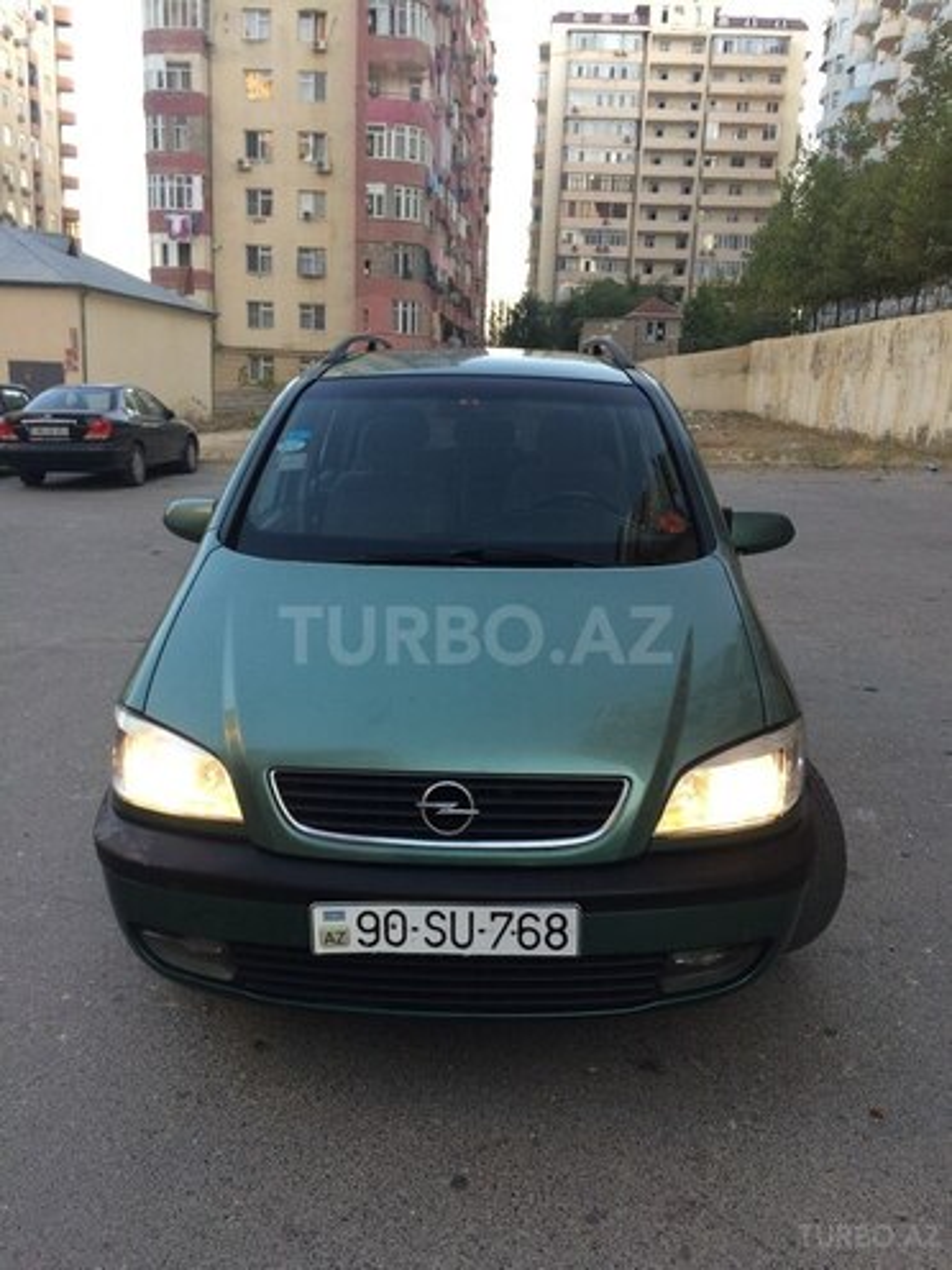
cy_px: 635
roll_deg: -1.6
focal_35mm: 29
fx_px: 1063
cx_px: 476
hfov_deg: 48.2
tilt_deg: -13.3
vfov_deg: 61.7
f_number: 2.2
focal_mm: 4.15
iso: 50
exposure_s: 1/100
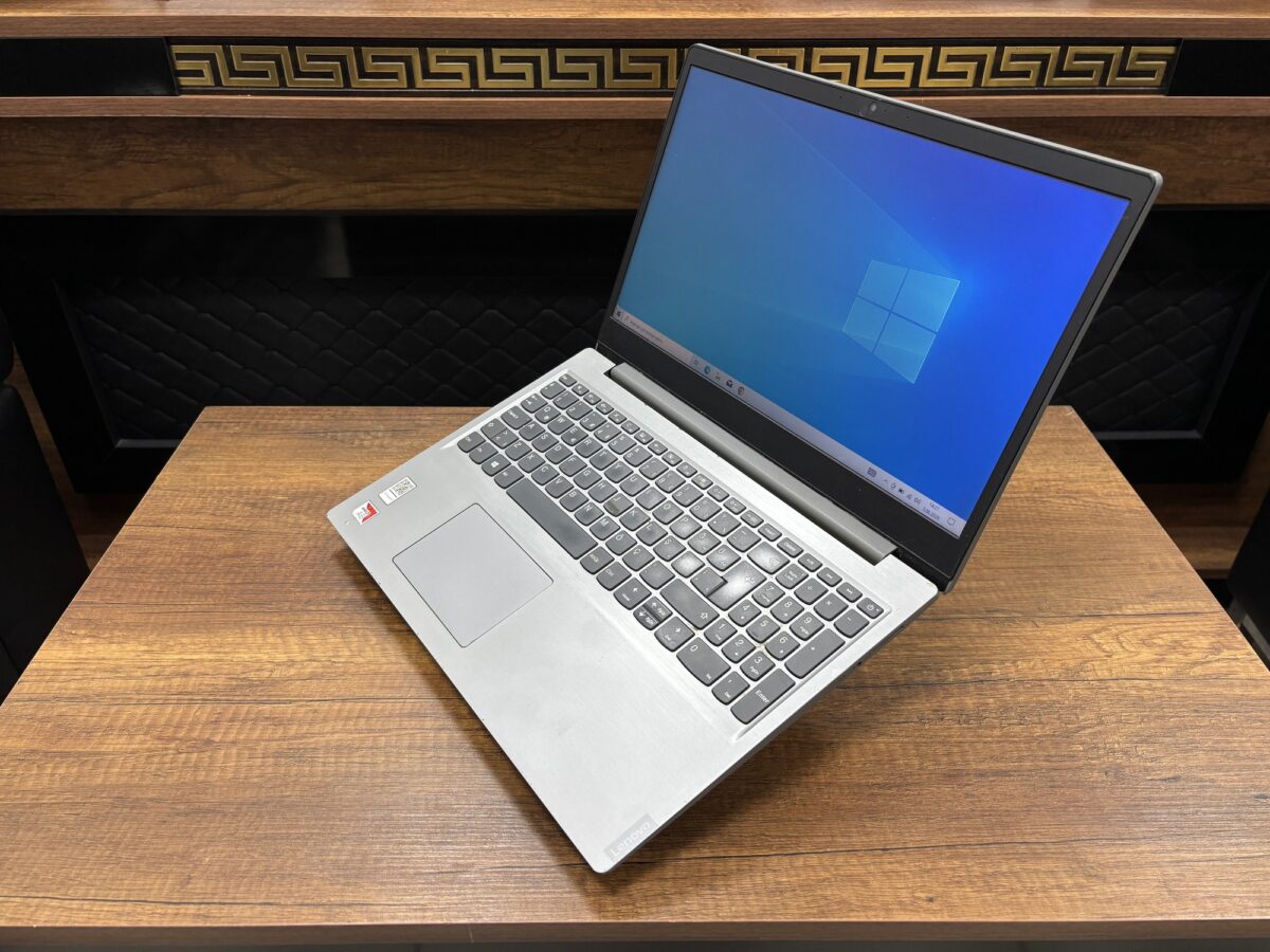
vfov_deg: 53.1
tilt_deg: -34.5
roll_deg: -0.3
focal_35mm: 26
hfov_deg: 67.3
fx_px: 954
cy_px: 476
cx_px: 635
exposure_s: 1/50
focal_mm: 5.96
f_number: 1.6
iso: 80
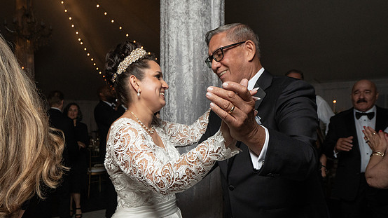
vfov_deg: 35.5
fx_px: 339
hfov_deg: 58.9
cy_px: 131
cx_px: 149
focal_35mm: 33
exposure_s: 1/250
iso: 2000
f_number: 5.6
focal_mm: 24
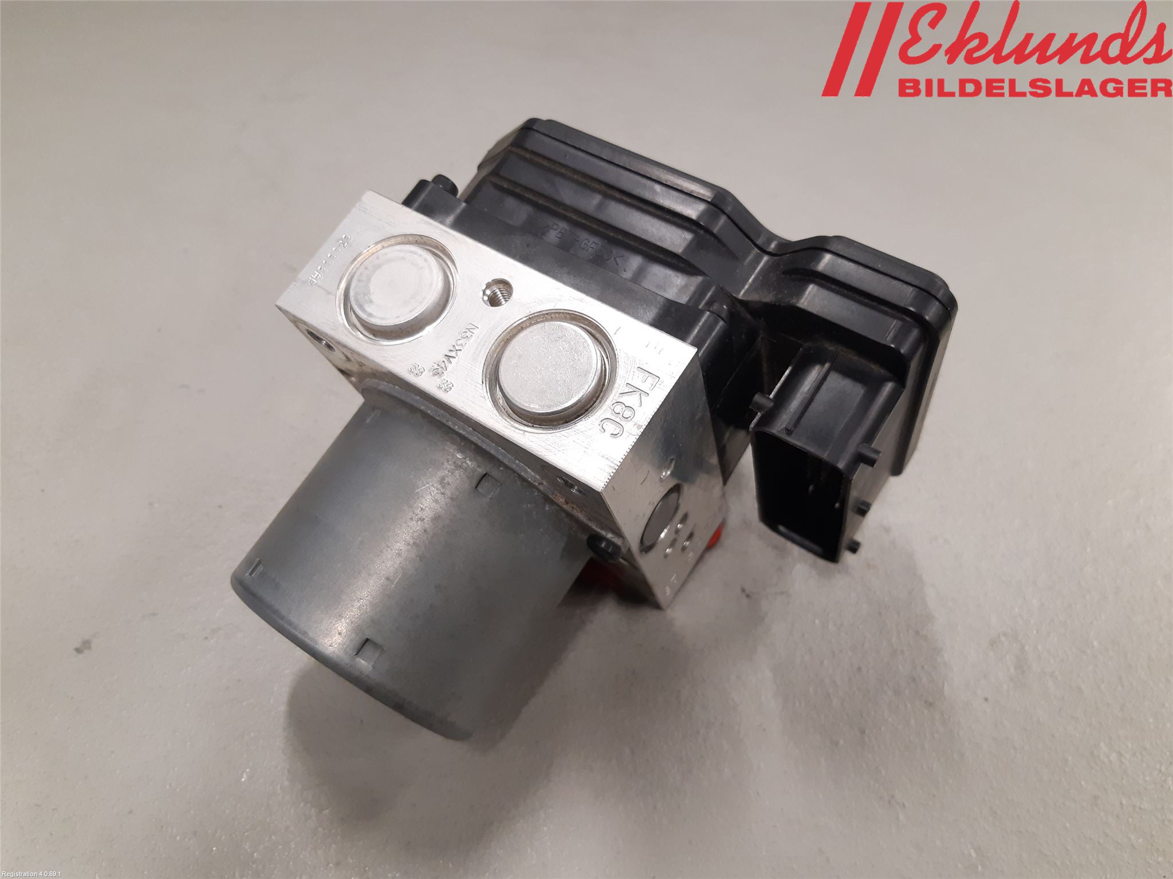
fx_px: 881
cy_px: 440
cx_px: 586
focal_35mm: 26
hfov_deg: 67.3
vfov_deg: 53.1
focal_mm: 3.93
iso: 160
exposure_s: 1/50
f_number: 1.7
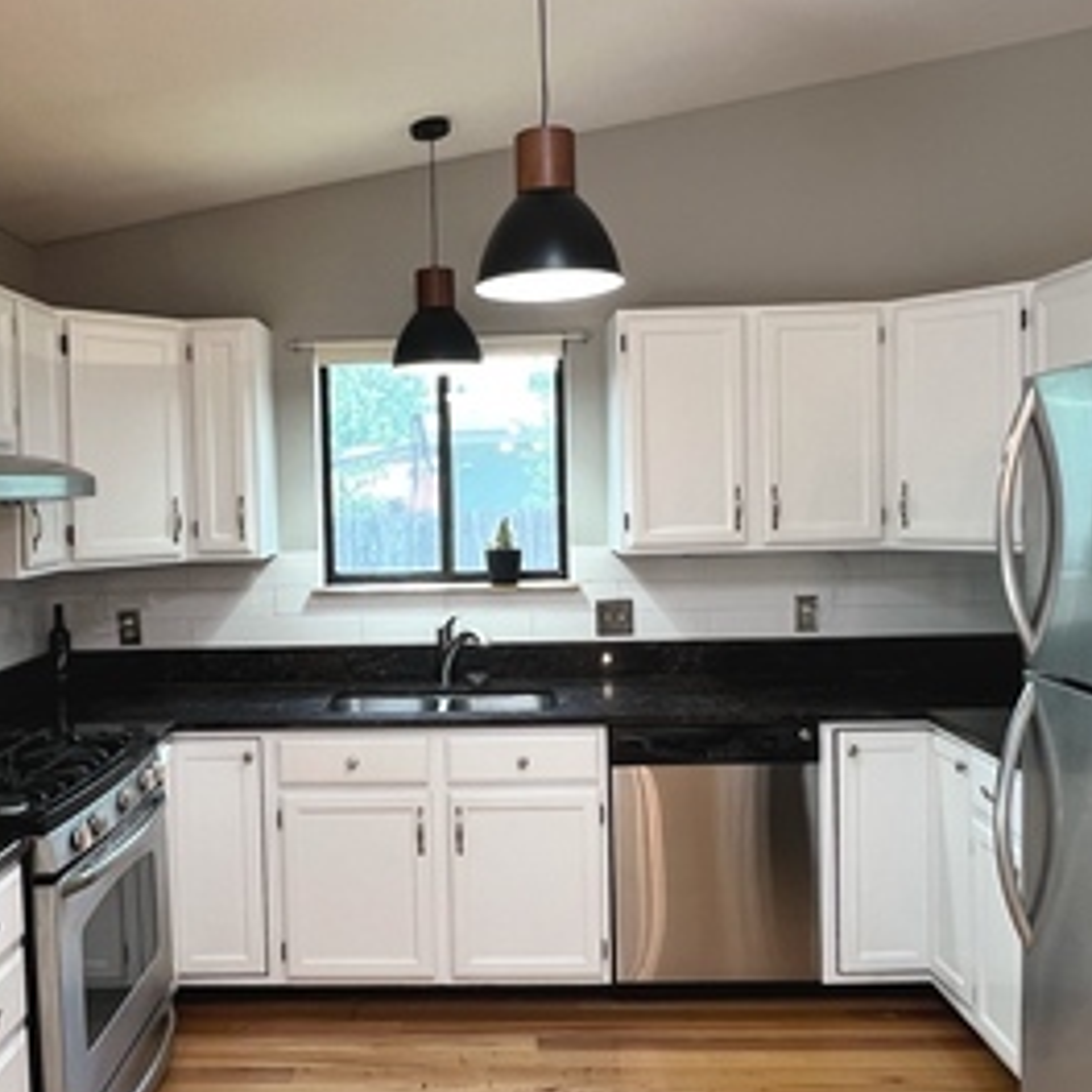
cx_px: 441
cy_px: 525
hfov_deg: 55.2
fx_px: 1035
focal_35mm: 29
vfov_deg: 55.6
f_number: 1.8
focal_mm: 1.57
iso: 200
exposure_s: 1/120
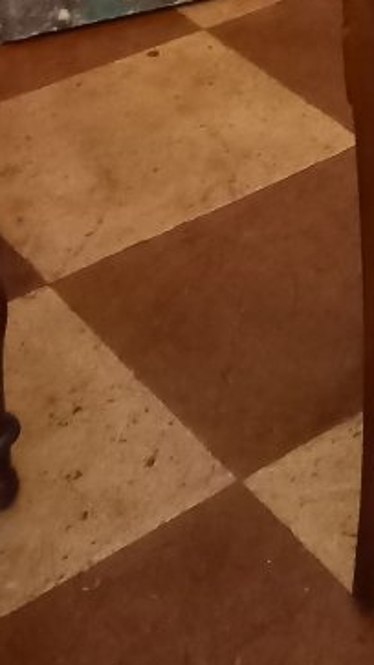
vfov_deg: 21.7
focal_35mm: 90
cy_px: -159
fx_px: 1588
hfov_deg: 12.2
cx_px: 702
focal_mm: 4.65
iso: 1600
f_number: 1.8
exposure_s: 1/20
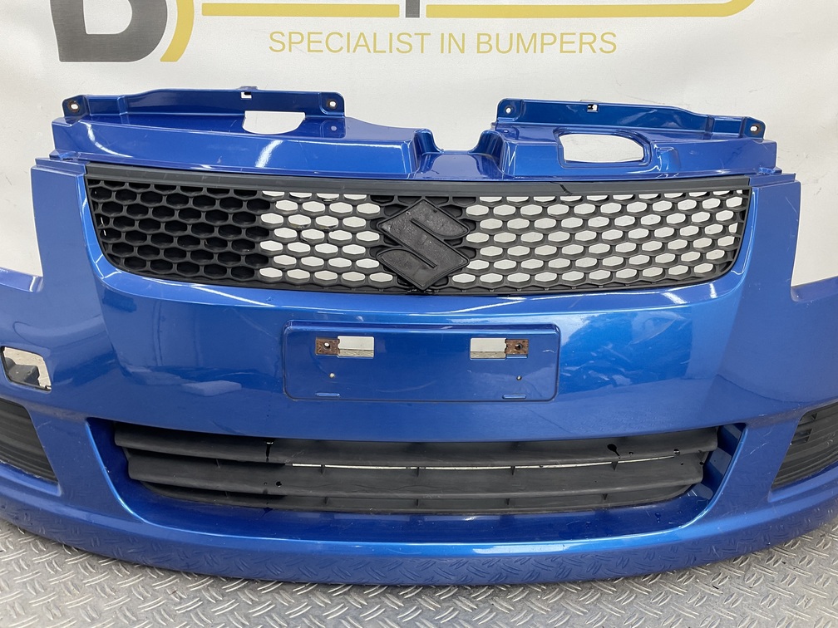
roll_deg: -1.9
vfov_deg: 48.2
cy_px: 314
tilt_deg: -14.6
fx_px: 702
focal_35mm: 29
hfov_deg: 61.7
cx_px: 419
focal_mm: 3
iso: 32
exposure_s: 1/100
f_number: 1.8
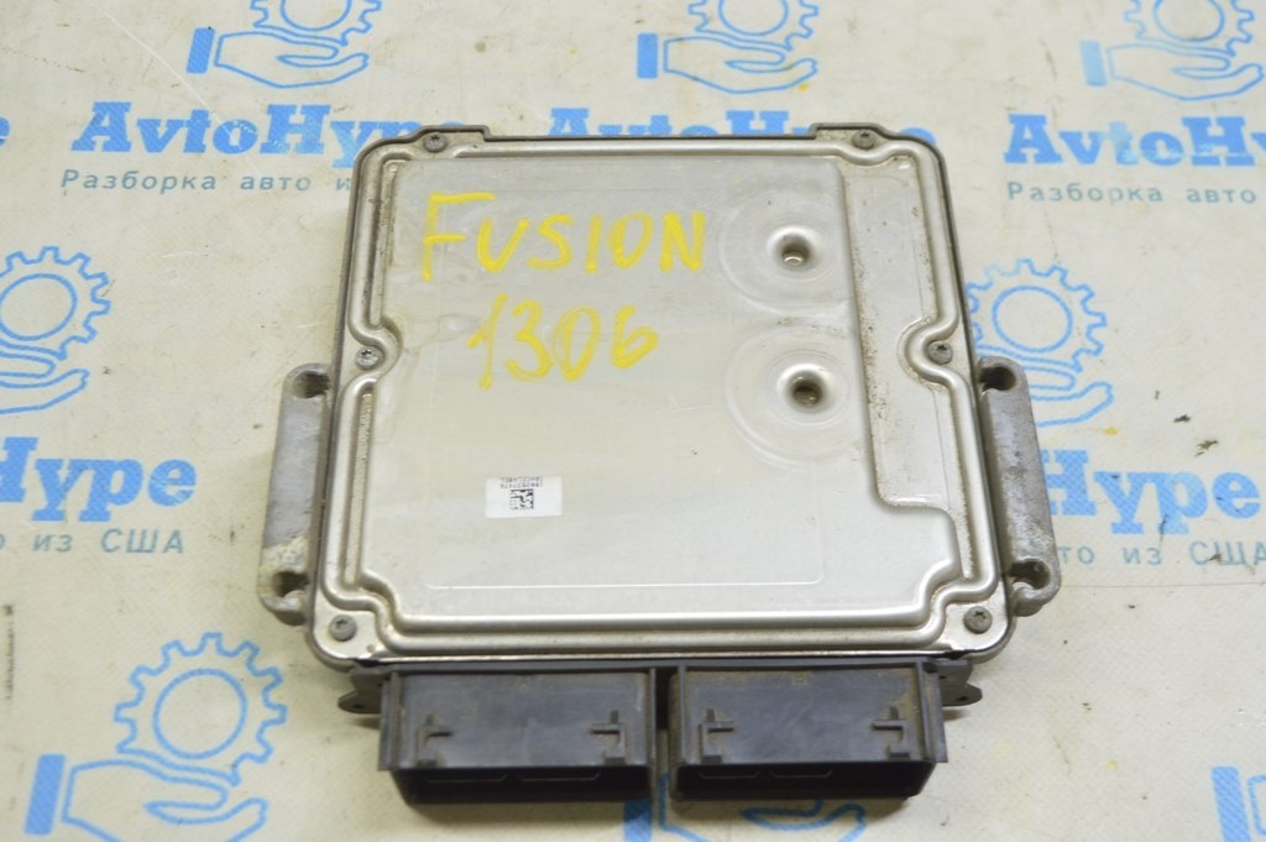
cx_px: 633
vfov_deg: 30.8
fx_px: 1528
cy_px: 421
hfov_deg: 45.0
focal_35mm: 44
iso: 400
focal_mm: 29
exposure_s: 1/20
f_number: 5.6
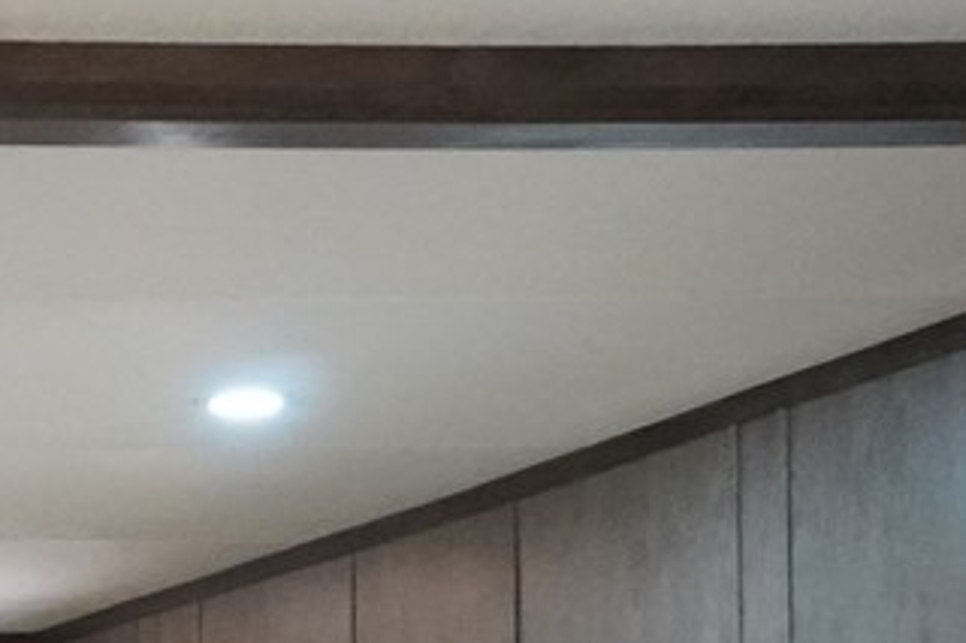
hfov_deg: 11.1
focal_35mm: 163
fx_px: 4371
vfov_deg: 8.2
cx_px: -1123
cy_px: 942
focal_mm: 16
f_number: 3.5
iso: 2000
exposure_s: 1/160
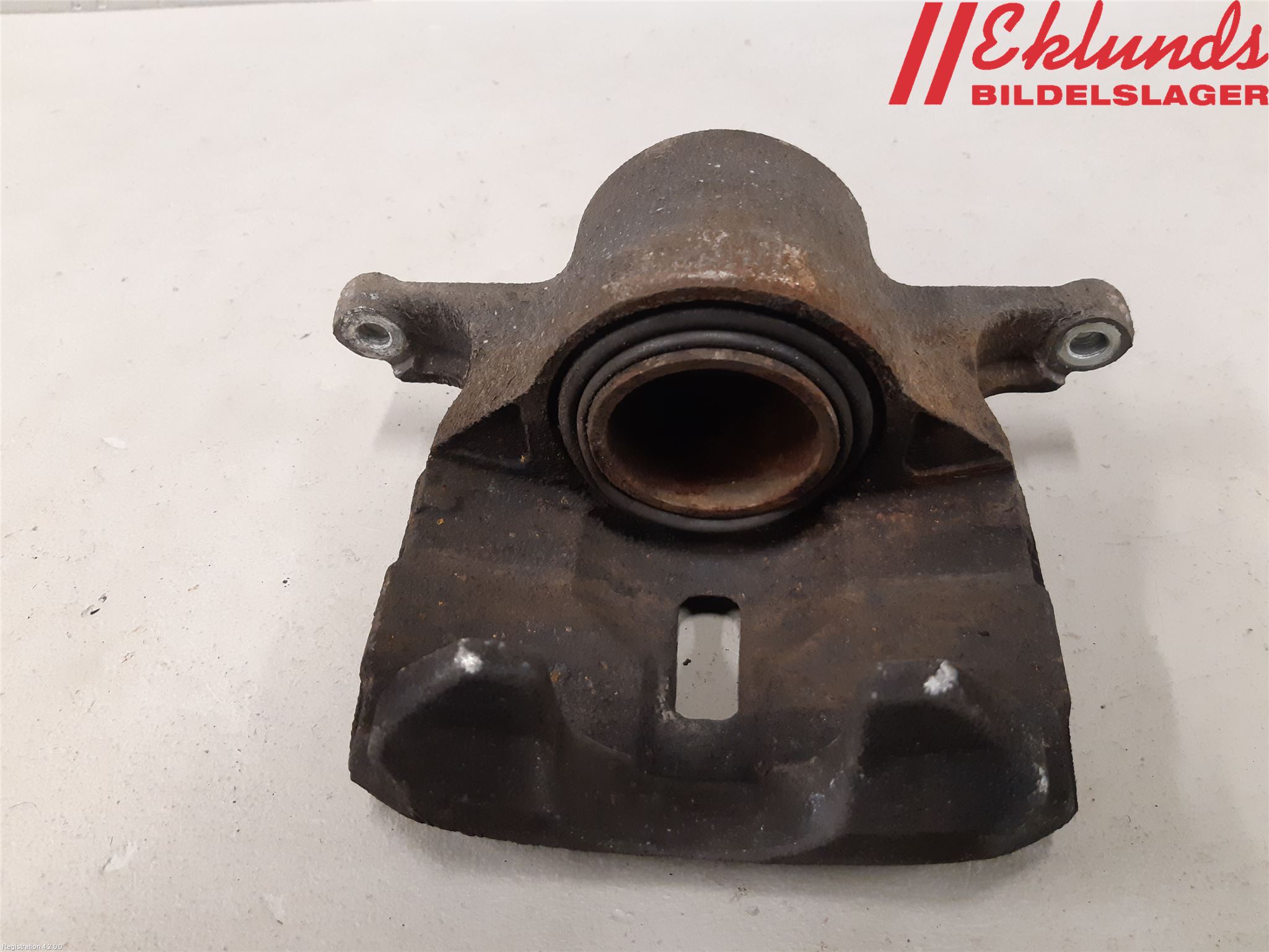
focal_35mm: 26
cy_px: 476
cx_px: 634
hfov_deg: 67.3
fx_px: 953
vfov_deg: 53.1
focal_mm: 3.93
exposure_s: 1/50
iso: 250
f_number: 1.7
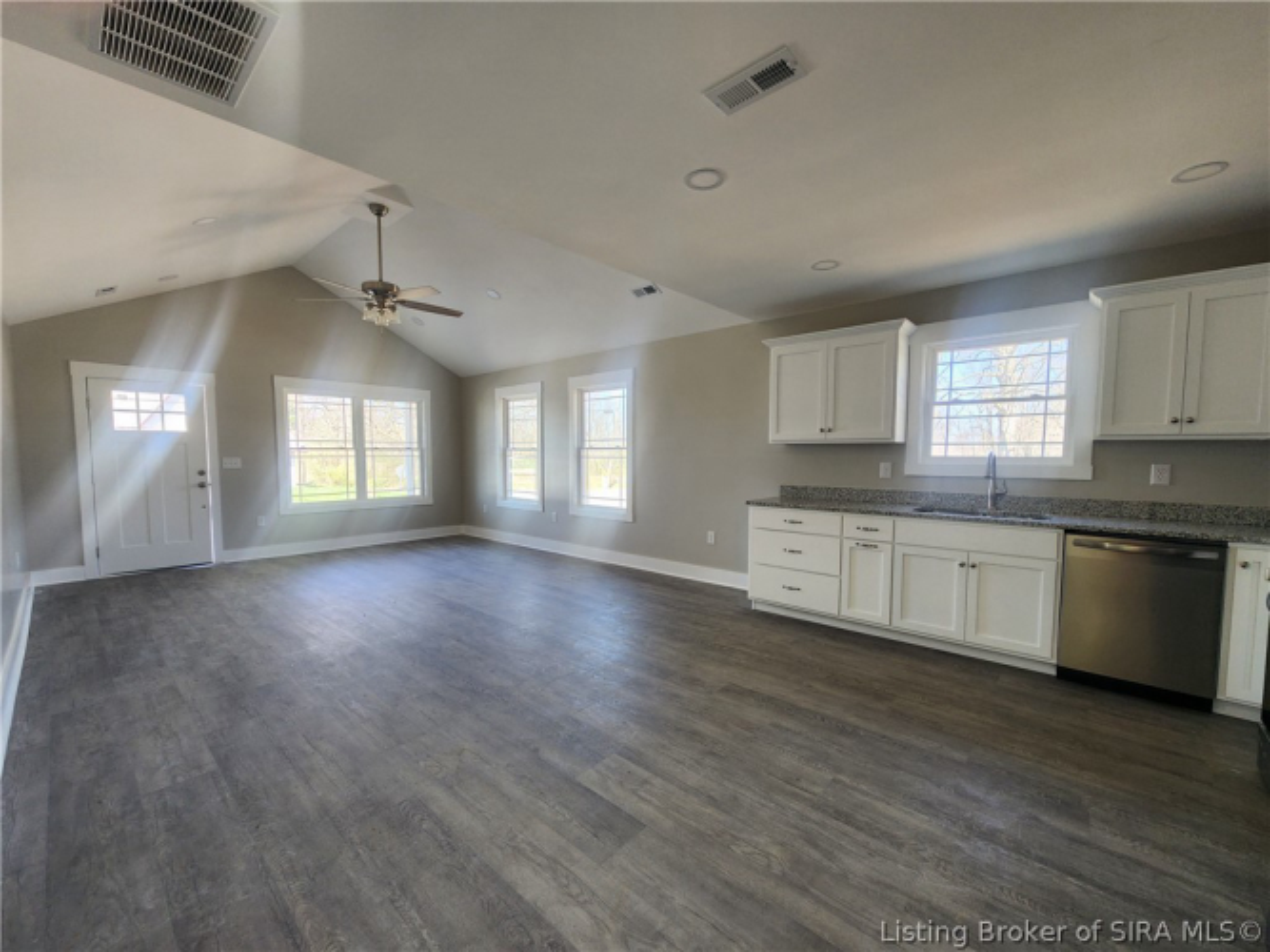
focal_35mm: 13
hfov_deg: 106.2
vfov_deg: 89.9
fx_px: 477
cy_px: 476
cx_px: 635
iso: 160
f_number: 2.2
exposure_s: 1/60
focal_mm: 2.2
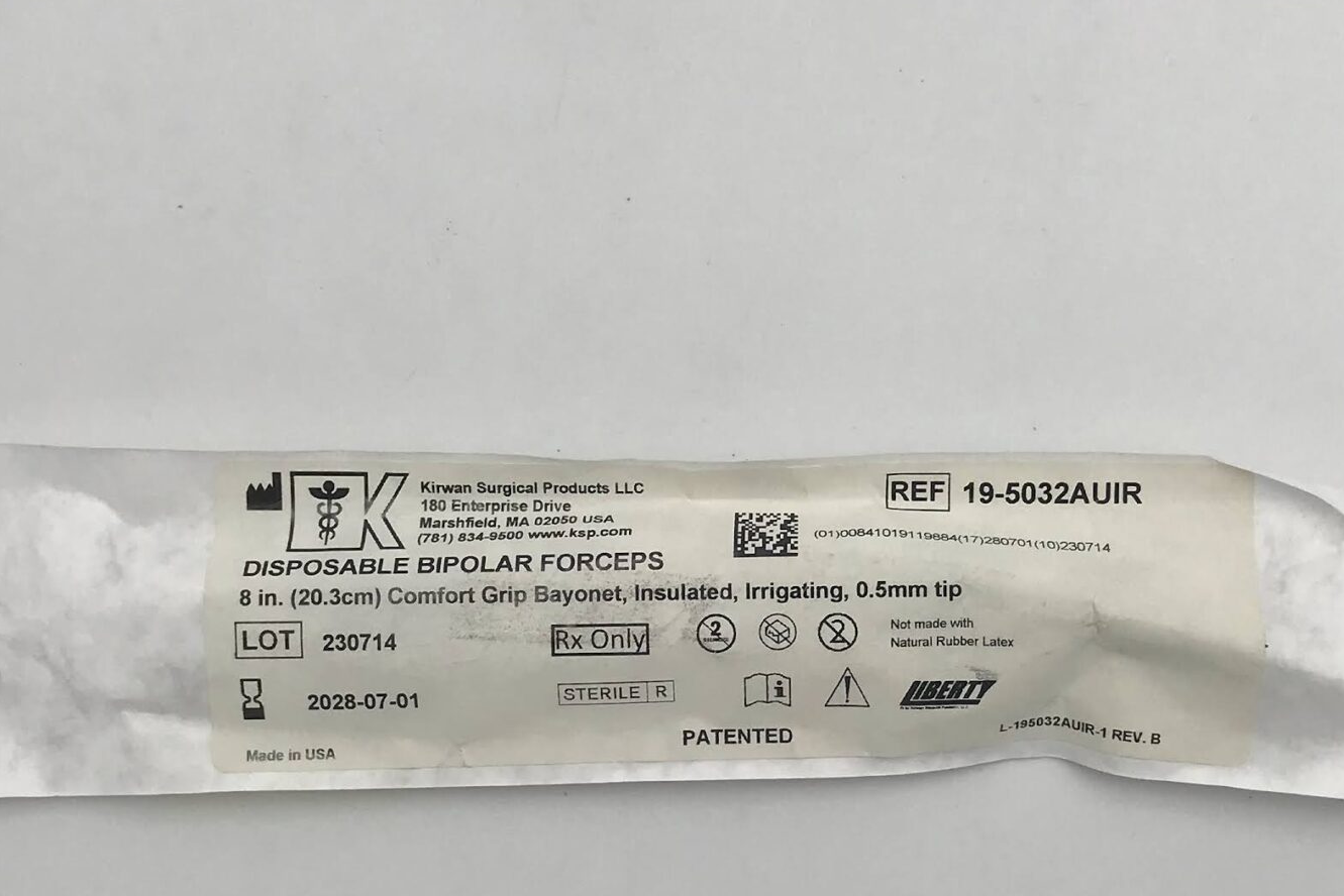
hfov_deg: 35.6
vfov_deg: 24.2
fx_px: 2091
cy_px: 525
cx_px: 724
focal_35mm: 56
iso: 20
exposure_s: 1/361
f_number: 1.8
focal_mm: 3.99
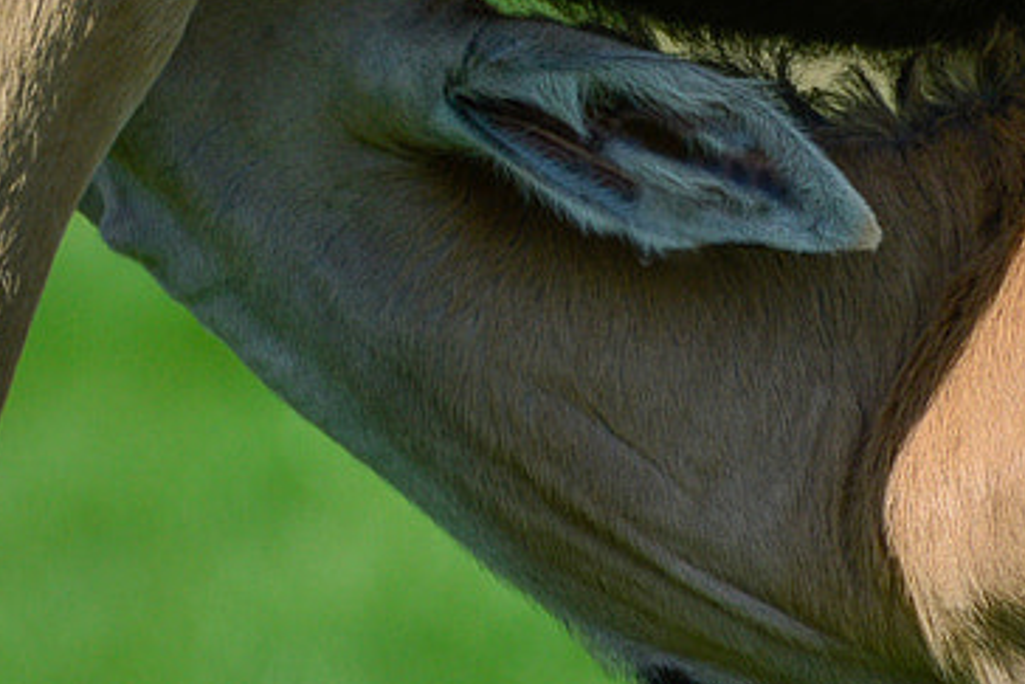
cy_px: 360
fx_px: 75022
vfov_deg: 0.5
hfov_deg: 0.8
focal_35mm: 2634
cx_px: 1039
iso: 220
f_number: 6.3
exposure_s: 1/1000
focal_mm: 600
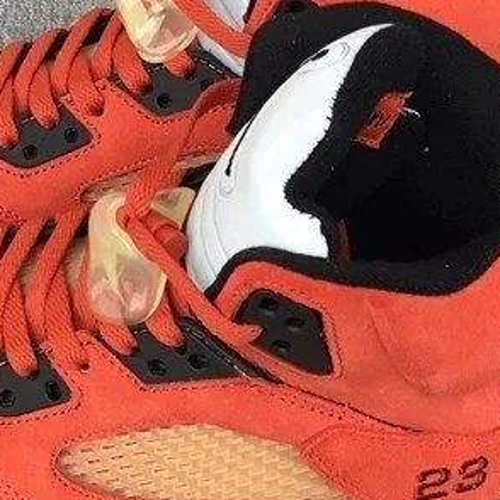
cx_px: 175
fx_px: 1373
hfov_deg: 20.6
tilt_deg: -47.2
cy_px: 275
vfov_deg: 20.6
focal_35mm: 84
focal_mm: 3.3
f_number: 2.4
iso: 32
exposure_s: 1/100
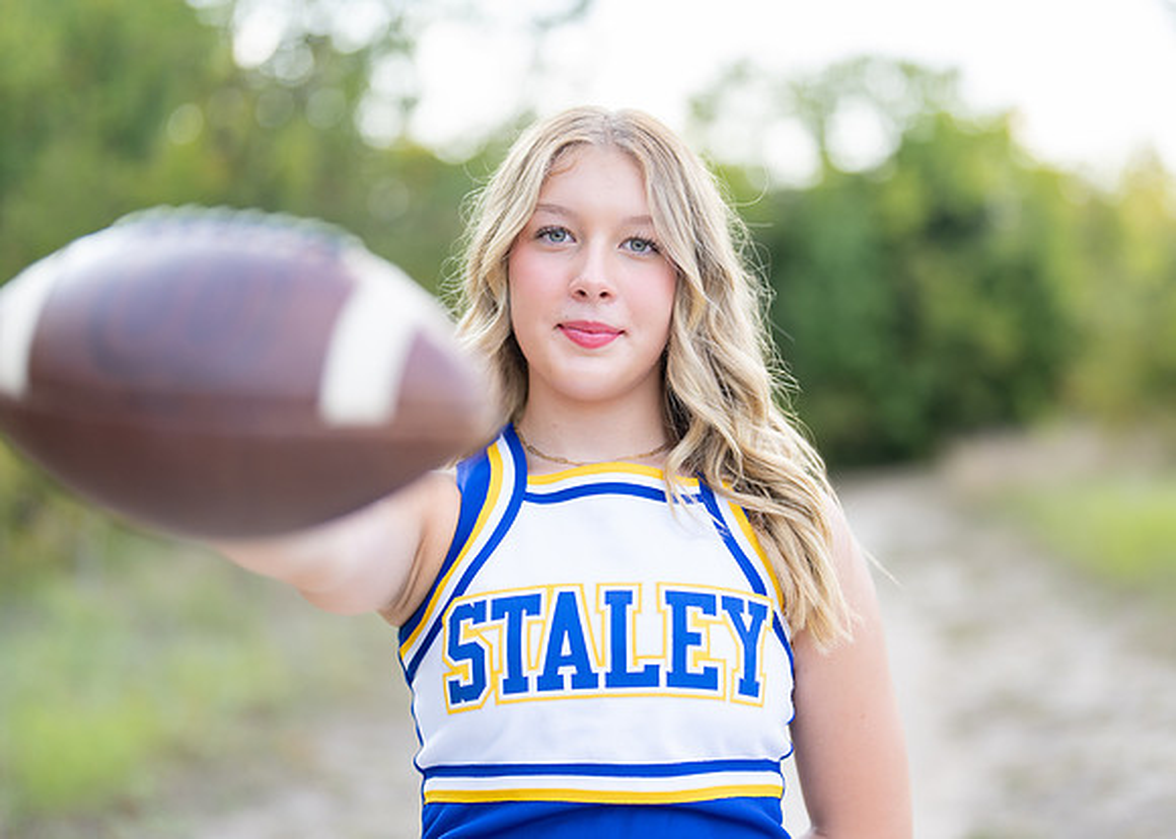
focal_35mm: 60
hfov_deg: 32.8
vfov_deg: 23.7
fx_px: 1998
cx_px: 614
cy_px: 367
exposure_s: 1/800
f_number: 1.2
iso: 100
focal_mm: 50
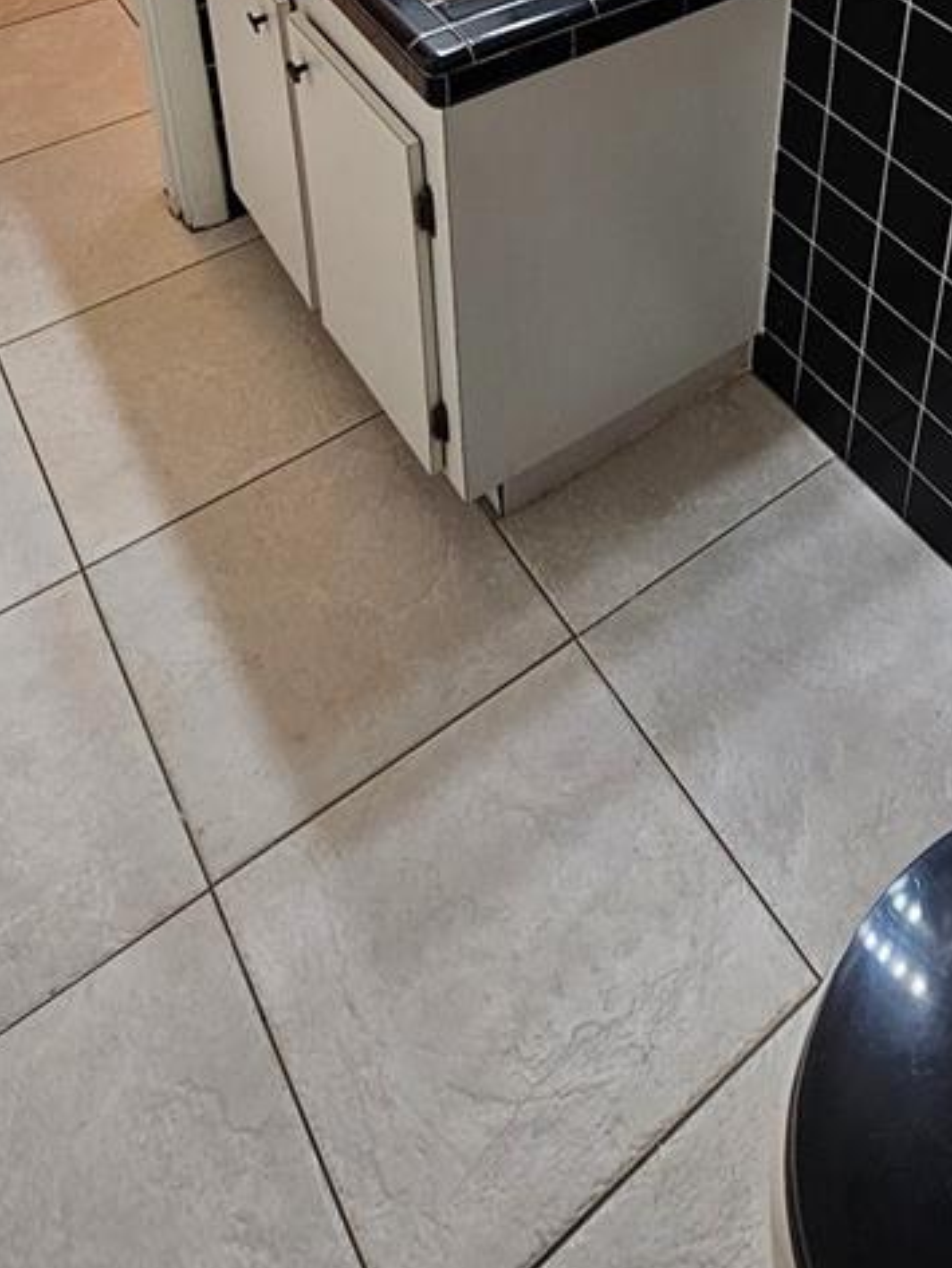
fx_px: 1210
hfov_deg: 41.6
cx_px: 724
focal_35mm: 33
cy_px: -105
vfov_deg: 43.7
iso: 80
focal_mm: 2.2
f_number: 2.2
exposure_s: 1/60
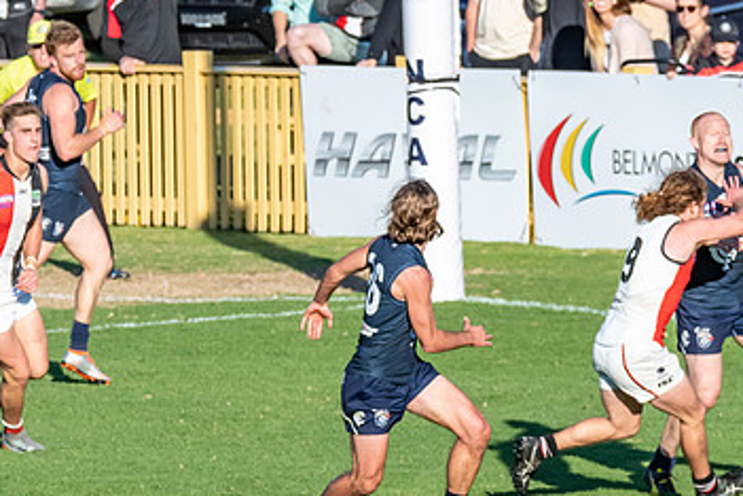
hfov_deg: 2.2
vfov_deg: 1.4
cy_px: 303
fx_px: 19709
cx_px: 440
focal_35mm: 955
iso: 800
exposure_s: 1/1600
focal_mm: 320
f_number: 10
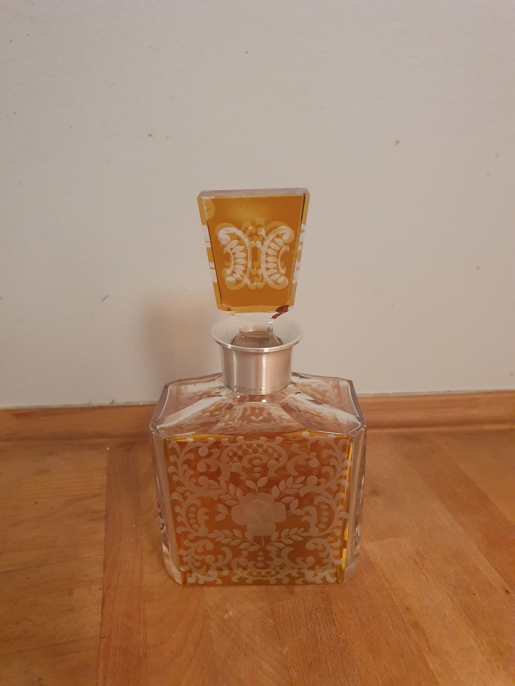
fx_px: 516
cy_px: 343
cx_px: 258
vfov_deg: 67.3
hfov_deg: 53.1
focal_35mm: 26
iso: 640
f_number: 1.5
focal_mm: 4.32
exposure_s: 1/50
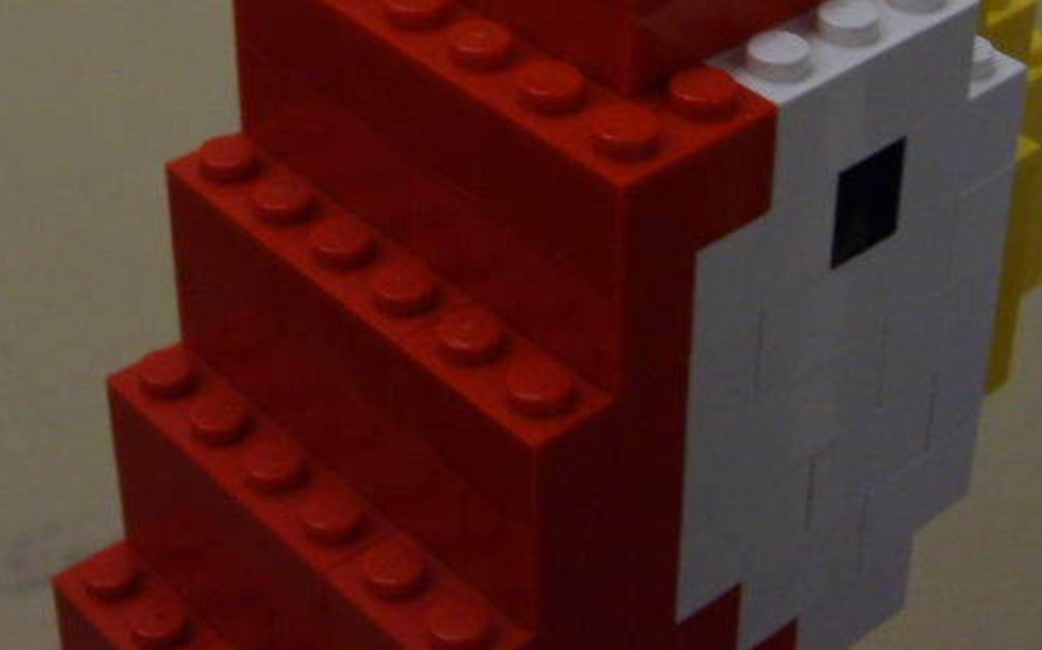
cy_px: -67
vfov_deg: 16.6
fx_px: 2157
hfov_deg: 27.2
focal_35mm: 76
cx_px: 540
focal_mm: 5.8
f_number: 2.8
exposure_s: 1/30
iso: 100
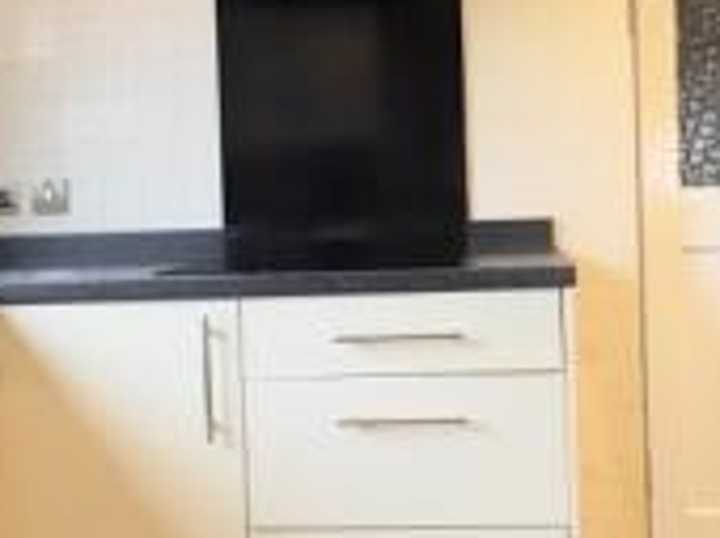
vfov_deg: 30.1
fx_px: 997
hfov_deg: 39.6
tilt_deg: -1.6
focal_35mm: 48
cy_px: 222
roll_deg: +2.1
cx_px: 426
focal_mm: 2.22
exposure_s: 1/50
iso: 320
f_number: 2.2
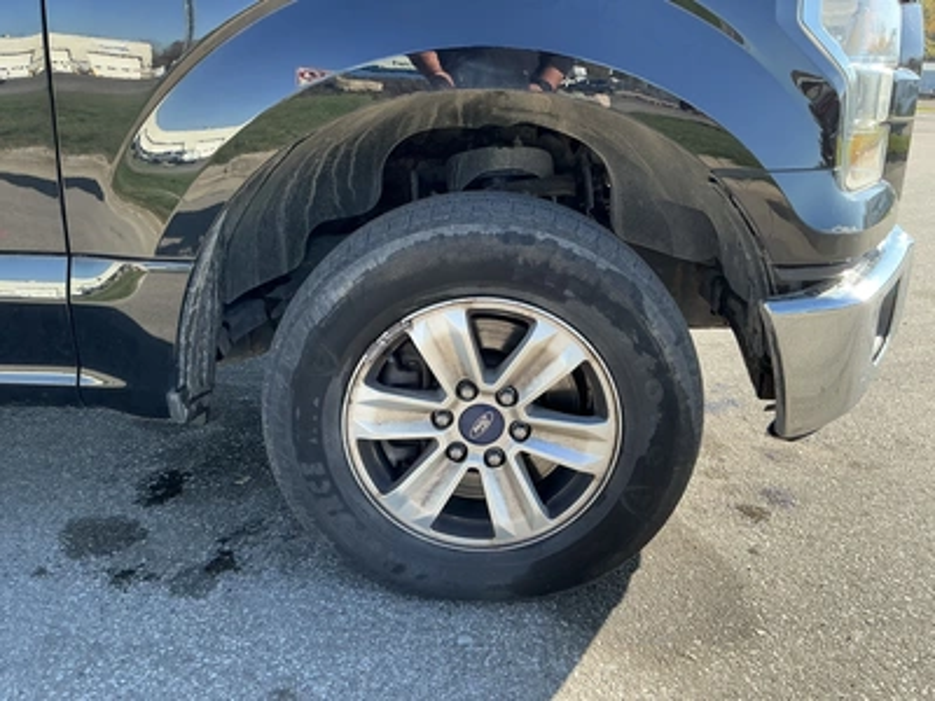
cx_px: 468
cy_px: 350
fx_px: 756
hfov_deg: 63.4
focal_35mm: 28
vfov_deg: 49.7
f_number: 1.8
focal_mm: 3
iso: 25
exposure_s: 1/303
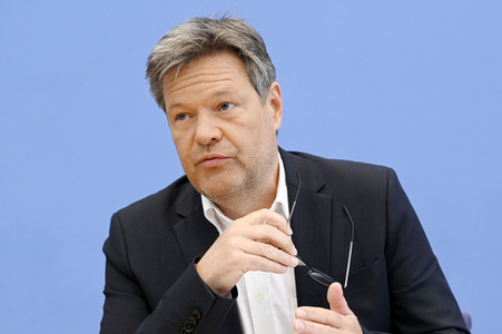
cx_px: 251
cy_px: 167
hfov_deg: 18.3
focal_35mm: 112
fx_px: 1561
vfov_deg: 12.2
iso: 4000
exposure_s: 1/800
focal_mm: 112
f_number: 5
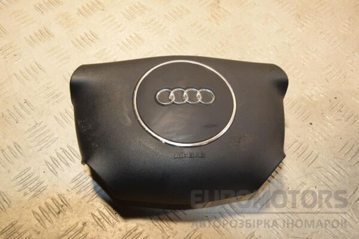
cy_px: 120
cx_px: 180
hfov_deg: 46.4
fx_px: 419
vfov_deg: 31.9
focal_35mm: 42
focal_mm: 28
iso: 800
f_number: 5.6
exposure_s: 1/200
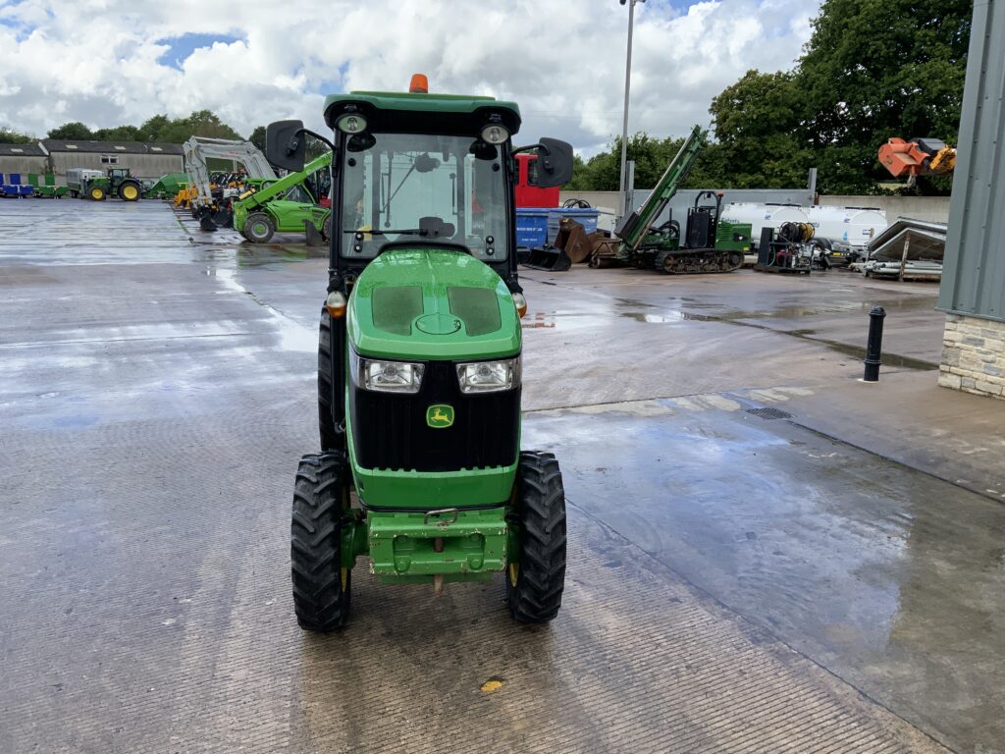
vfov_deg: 48.2
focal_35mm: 29
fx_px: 842
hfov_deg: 61.7
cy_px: 377
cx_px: 502
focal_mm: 3
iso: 16
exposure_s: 1/944
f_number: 1.8
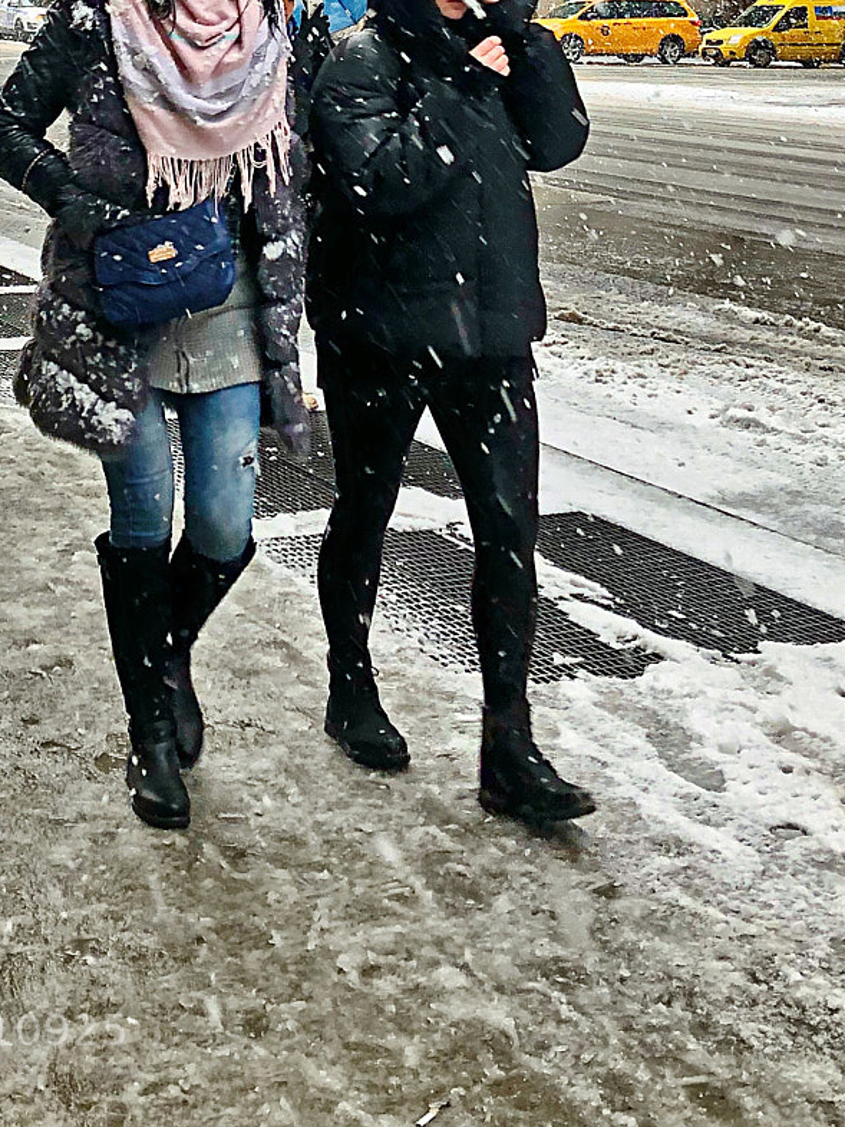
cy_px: -4
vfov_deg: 31.2
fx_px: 1856
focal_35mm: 57
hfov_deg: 25.4
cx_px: 237
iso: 50
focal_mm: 4
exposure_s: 1/120
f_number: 1.8
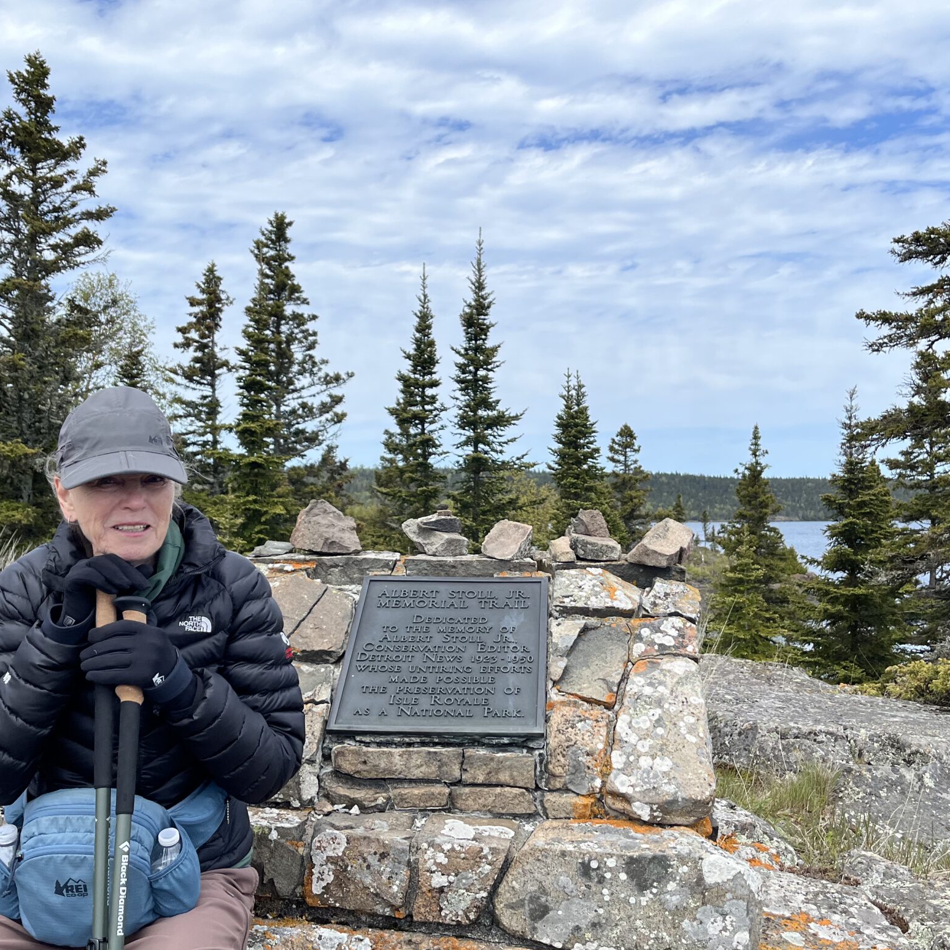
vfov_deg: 43.8
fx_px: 1180
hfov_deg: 43.9
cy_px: 451
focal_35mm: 38
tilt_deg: +2.4
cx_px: 458
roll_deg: +0.1
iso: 50
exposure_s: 1/4310
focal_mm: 5.1
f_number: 1.6
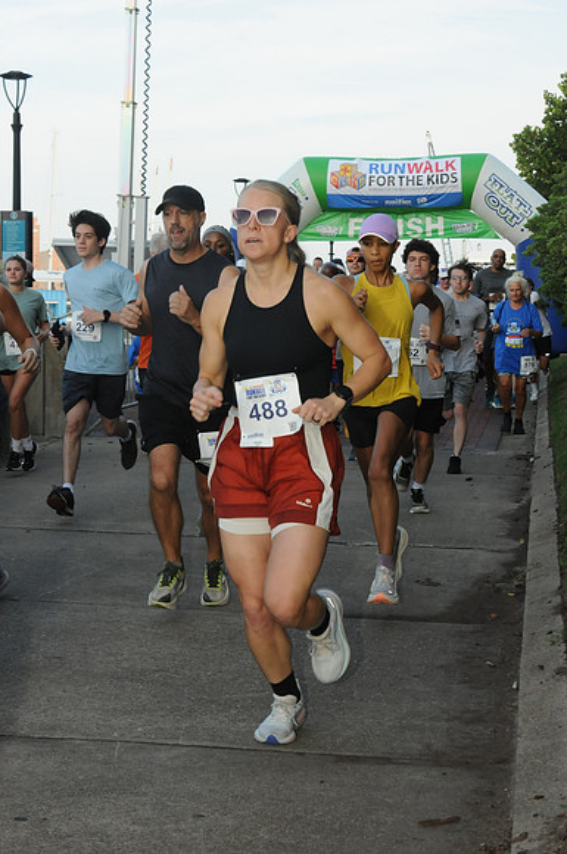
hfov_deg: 18.9
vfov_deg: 28.1
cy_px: 427
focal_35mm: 72
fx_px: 1706
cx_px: 284
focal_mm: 48
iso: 800
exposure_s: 1/250
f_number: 14
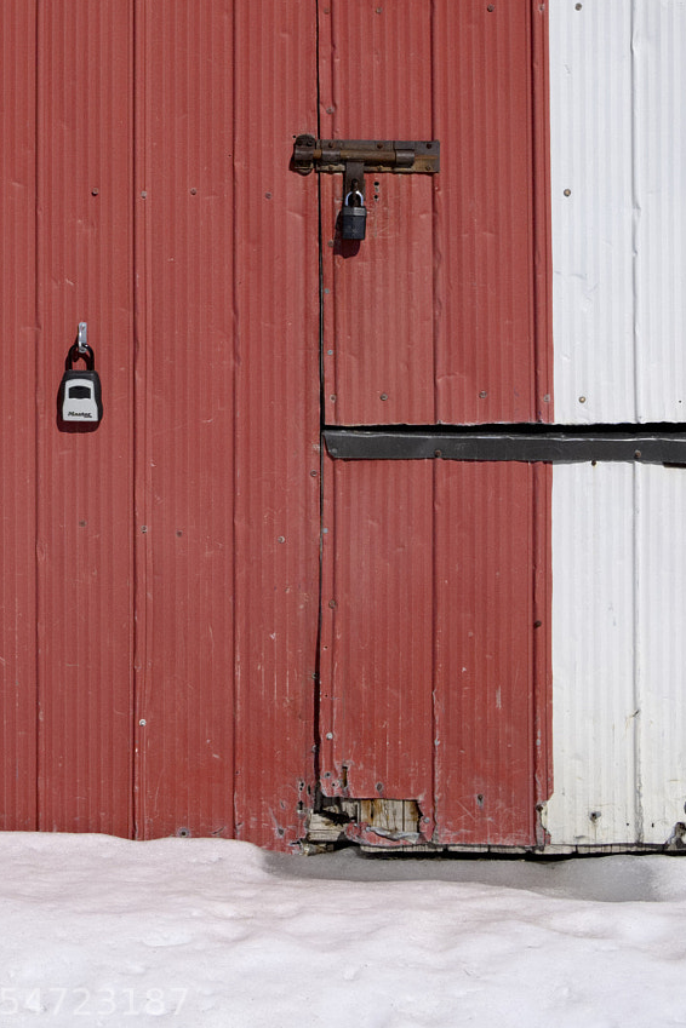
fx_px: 1886
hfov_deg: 20.5
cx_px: 203
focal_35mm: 66
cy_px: 128
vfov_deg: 29.4
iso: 800
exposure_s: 1/4400
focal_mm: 23
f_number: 8
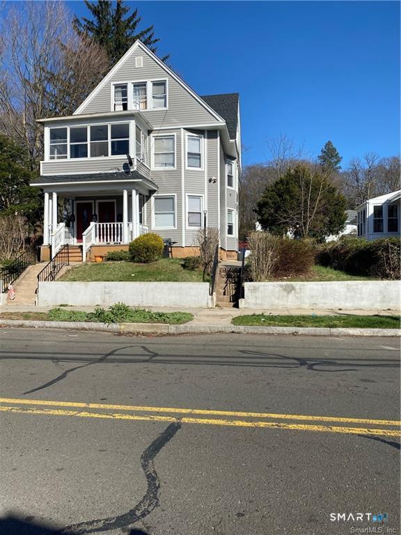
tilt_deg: +1.1
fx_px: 402
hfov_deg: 53.1
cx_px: 200
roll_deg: +0.6
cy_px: 268
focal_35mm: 26
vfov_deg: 67.3
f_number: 1.8
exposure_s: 1/3401
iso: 32
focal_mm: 4.25
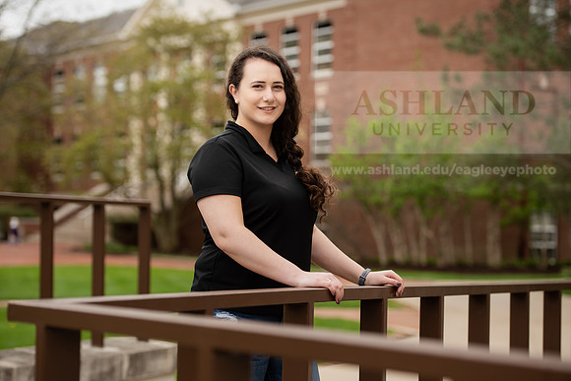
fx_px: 1459
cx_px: 286
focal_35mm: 92
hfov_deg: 22.1
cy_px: 190
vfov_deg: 14.9
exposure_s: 1/200
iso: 80
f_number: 4
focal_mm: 92
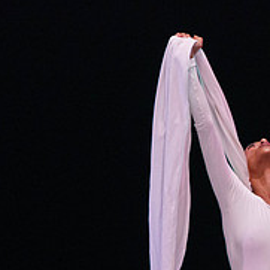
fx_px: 10889
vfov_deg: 1.4
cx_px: 285
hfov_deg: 1.4
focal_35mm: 1234
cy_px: 224
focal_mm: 400
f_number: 6.3
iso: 5000
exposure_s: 1/400
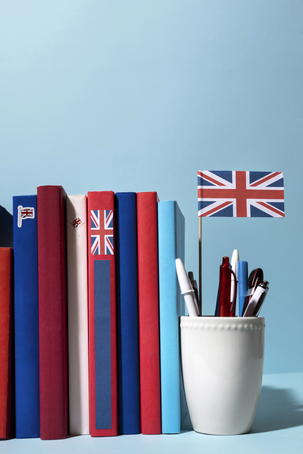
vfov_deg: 39.6
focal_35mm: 50
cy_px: 227
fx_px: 631
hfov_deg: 27.0
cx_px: 152
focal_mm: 50
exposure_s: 1/125
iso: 200
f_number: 6.3
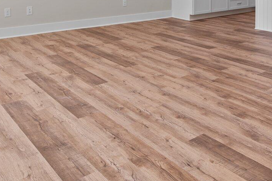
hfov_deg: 45.0
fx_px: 325
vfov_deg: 27.0
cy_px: -44
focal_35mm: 43
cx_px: 172
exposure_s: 1/60
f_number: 6.3
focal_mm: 15
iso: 400
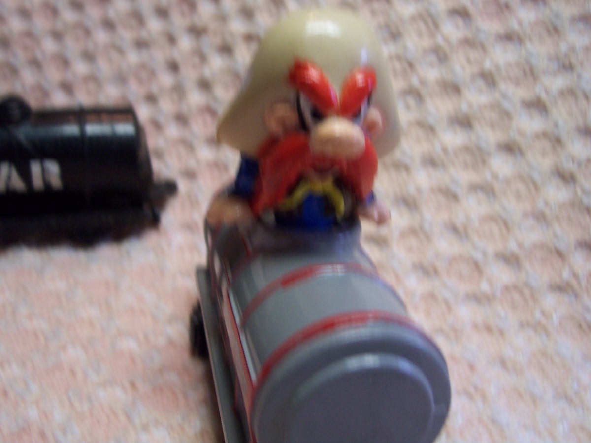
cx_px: 296
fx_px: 632
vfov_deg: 38.7
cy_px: 222
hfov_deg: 50.1
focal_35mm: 37
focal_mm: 5.6
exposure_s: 1/30
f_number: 2.8
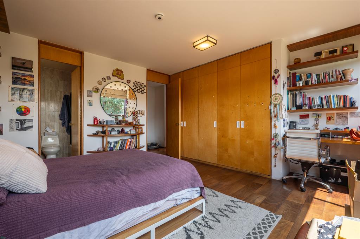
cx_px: 180
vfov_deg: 72.0
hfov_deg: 95.0
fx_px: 165
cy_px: 120
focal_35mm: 16
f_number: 8
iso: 100
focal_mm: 11
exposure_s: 1/125
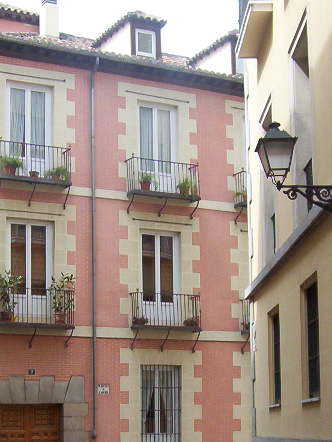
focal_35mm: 73
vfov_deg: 26.1
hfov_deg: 20.1
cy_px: 369
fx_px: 934
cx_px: 108
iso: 100
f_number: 2.76
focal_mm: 5.54
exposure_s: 1/918
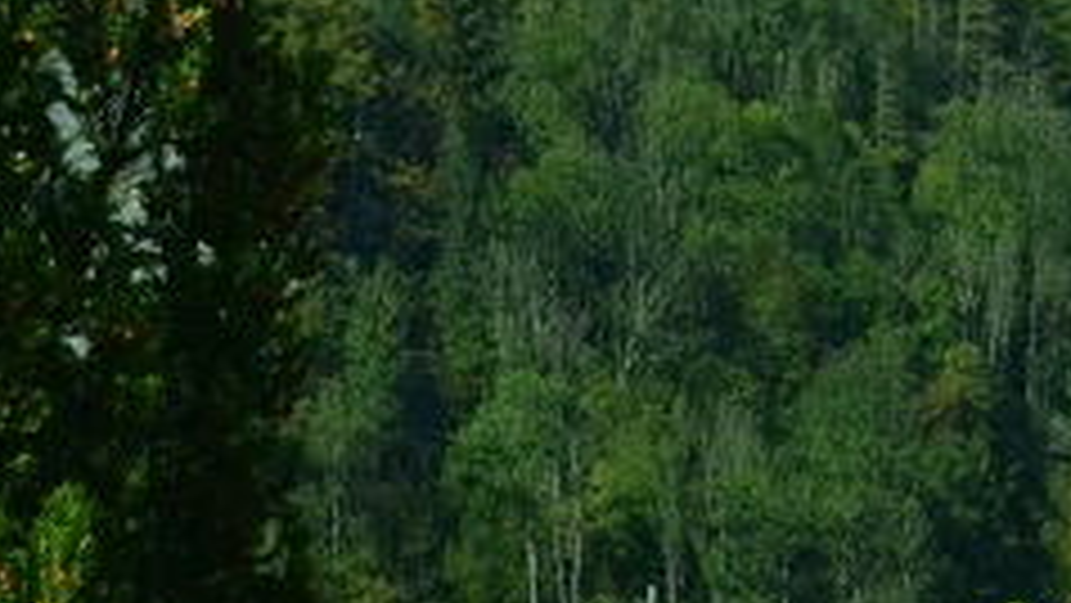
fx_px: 5397
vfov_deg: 6.1
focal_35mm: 190
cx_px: 0
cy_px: 1418
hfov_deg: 11.2
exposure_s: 1/800
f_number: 14
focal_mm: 24
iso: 800
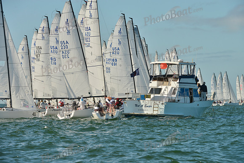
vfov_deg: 6.9
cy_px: 82
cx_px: 122
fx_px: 1356
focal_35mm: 200
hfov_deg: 10.3
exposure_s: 1/800
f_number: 10
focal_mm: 200
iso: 280
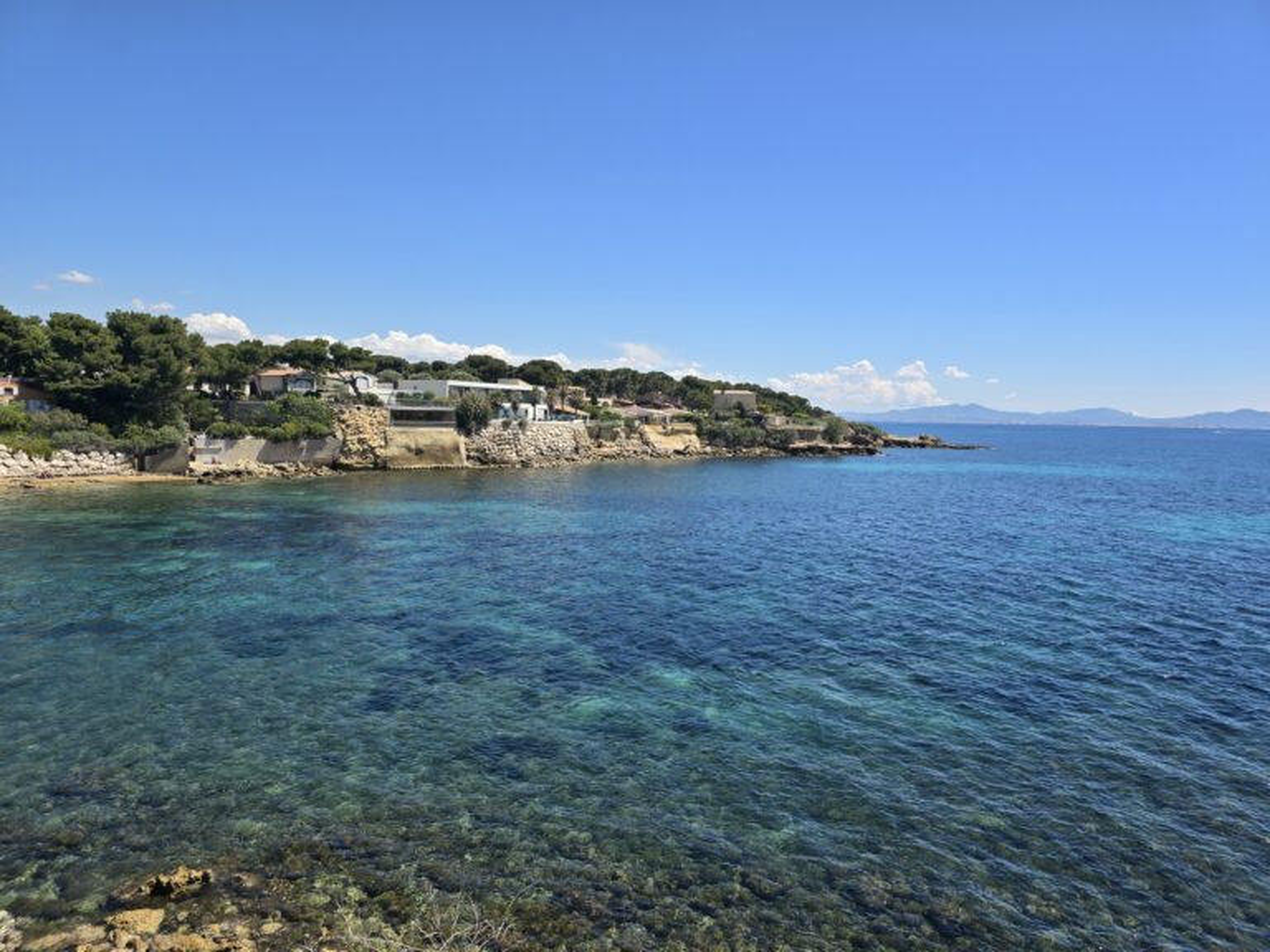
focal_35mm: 23
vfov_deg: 58.9
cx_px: 635
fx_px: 844
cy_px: 476
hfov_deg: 73.9
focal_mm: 6.3
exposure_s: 1/890
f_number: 1.7
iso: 12
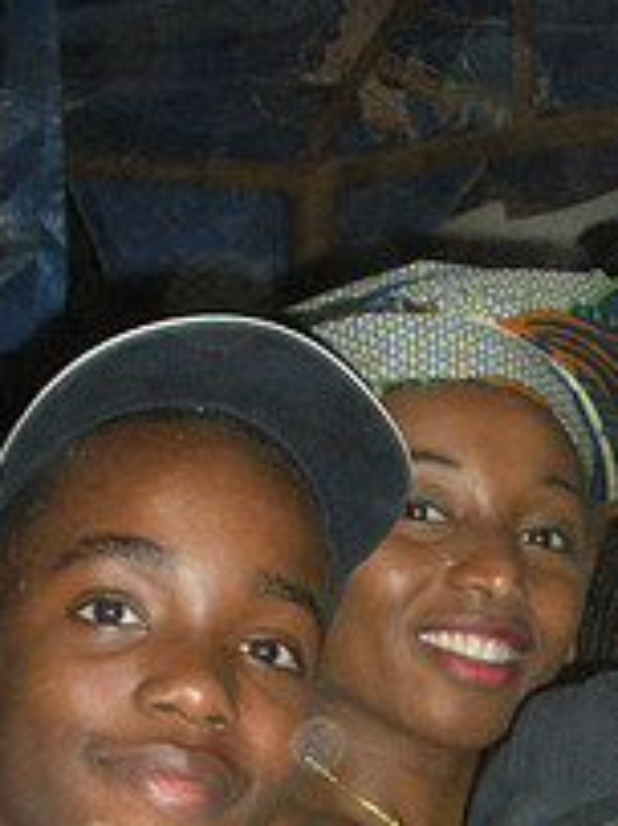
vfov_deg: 14.8
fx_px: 3002
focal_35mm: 126
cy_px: 1164
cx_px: 653
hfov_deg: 11.6
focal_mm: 7.7
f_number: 4
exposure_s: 1/60
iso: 280
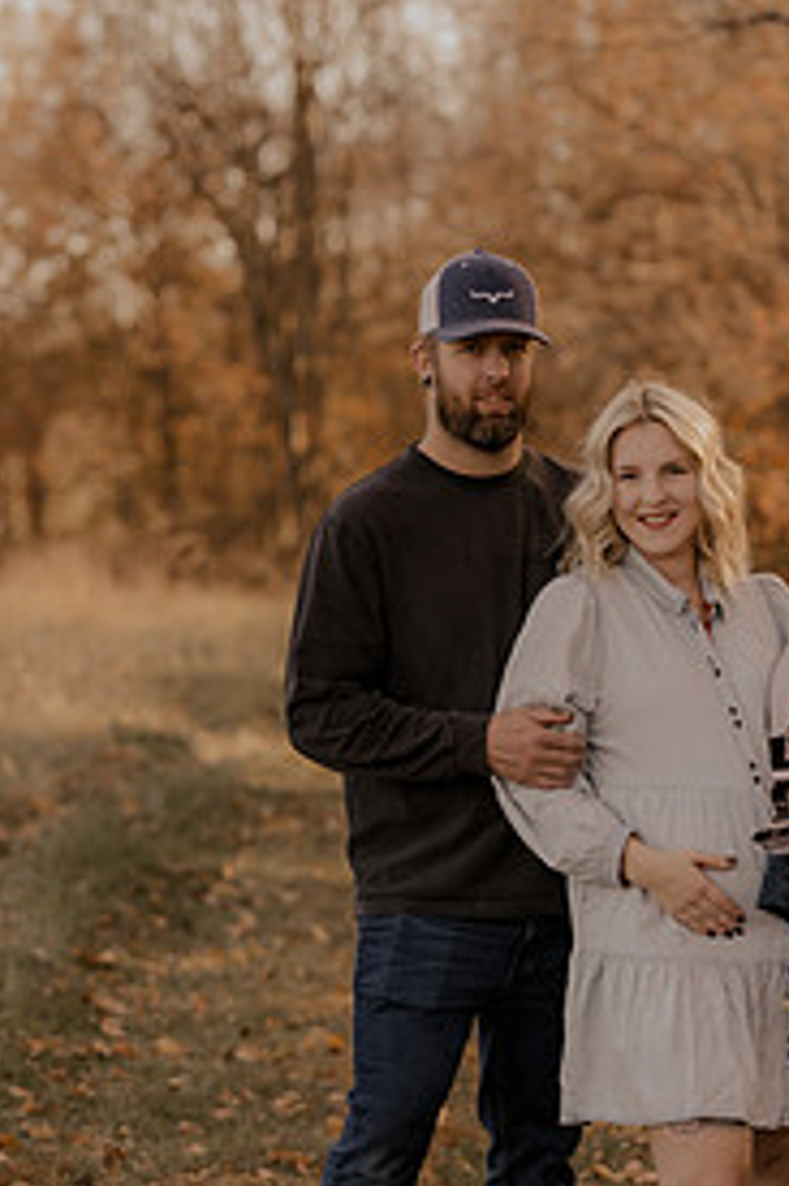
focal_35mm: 139
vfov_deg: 14.7
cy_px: 919
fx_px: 4575
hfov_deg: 9.8
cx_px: 638
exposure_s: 1/400
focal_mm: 85
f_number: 2.8
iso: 200
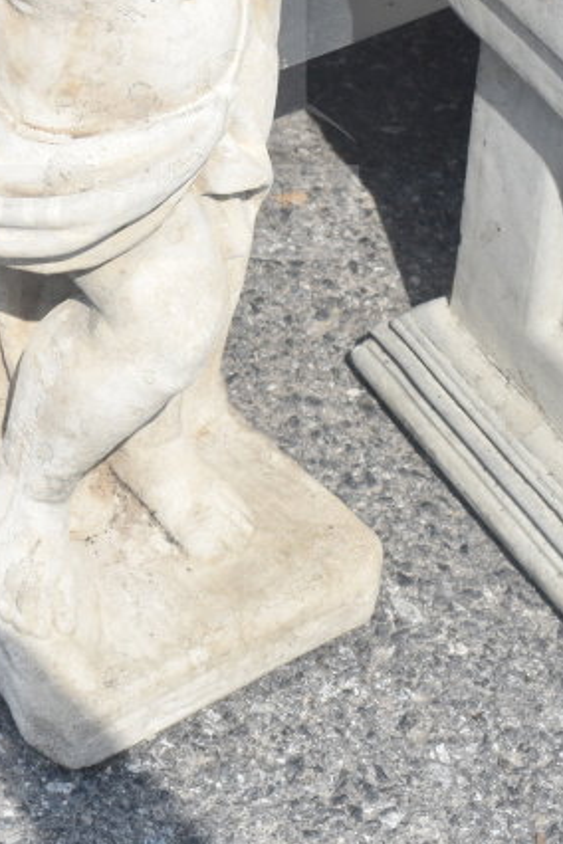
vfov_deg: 17.4
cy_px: 102
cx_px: 135
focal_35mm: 116
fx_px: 2721
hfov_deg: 11.8
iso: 200
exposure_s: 1/320
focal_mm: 36
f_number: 9
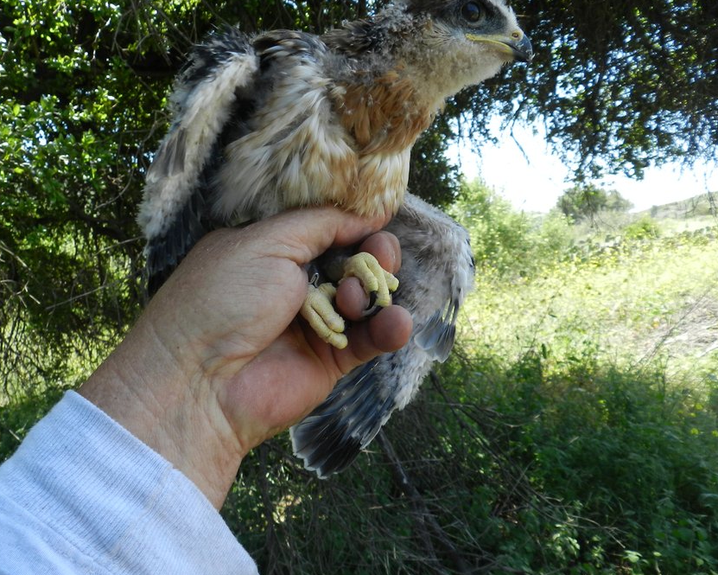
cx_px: 295
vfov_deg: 53.2
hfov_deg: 63.6
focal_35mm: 27
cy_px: 279
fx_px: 574
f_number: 3.4
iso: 160
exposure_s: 1/250
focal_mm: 4
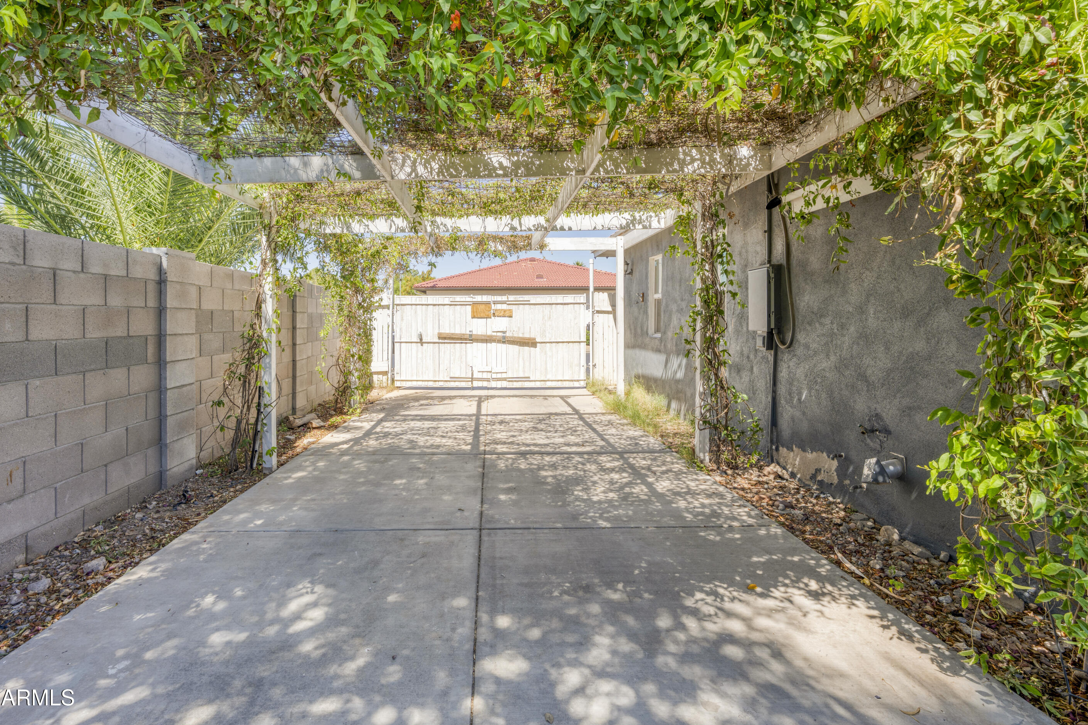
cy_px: 348
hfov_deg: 93.2
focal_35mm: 17
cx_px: 523
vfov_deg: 70.4
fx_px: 514
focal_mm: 16
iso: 100
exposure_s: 1/15
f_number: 10
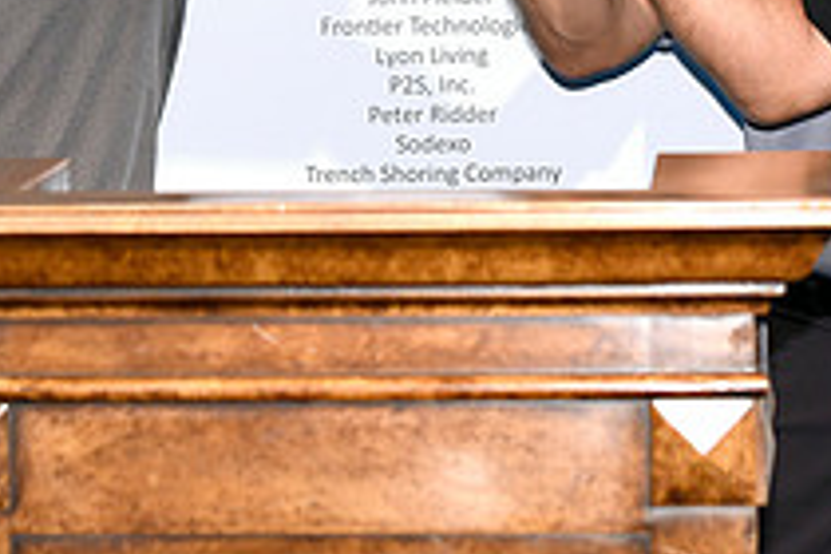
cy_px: -186
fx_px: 5101
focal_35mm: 221
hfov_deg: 9.3
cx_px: 388
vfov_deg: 6.2
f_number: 4.5
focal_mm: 80
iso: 1000
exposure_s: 1/160
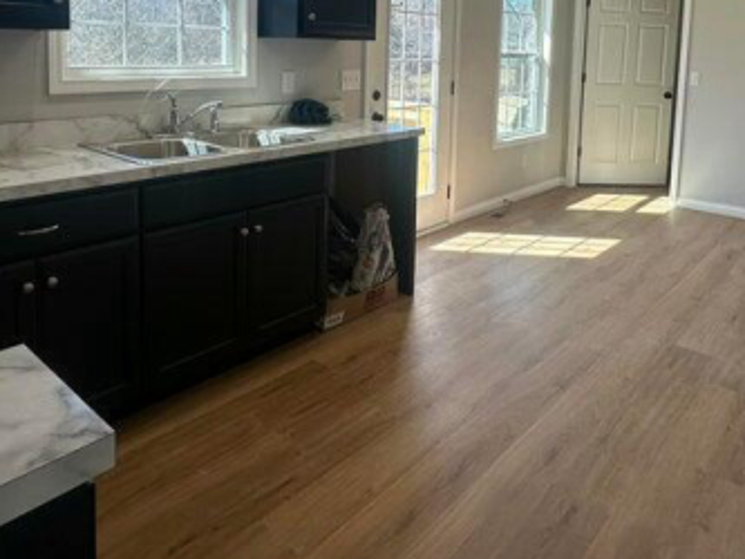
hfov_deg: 63.4
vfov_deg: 46.7
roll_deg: -1.8
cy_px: 98
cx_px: 380
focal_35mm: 28
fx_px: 603
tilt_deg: -4.0
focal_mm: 2.22
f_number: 2.2
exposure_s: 1/161
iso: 40
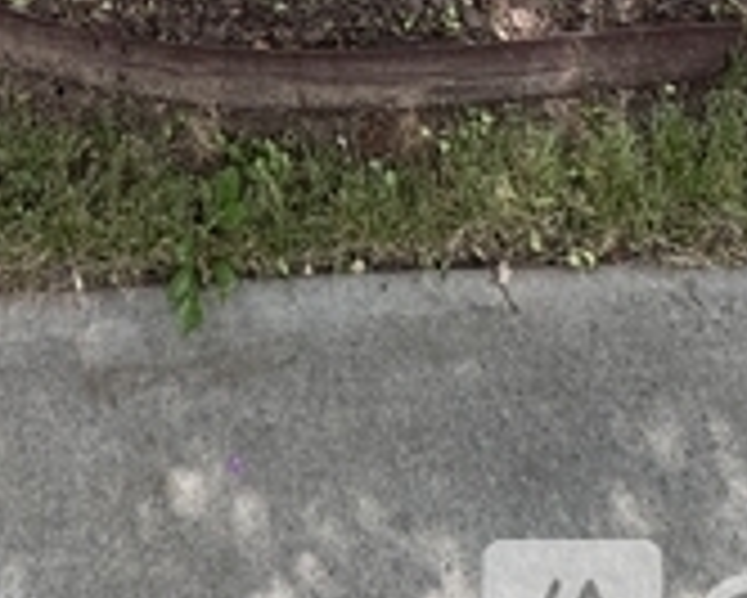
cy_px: -780
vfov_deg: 15.9
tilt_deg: -7.6
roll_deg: +0.1
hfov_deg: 32.6
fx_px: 1217
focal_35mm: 55
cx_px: 86
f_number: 2.2
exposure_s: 1/261
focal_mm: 2.22
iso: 40
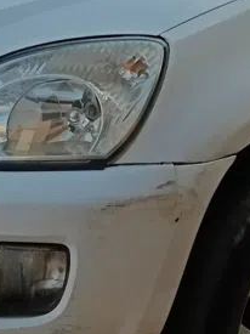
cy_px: 203
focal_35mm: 169
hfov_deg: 8.8
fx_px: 1629
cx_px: 178
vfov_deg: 11.7
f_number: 1.9
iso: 101
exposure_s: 1/644
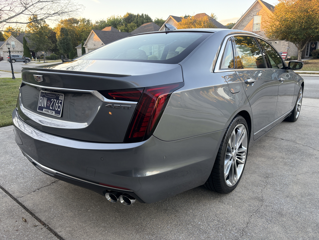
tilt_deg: -14.8
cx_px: 160
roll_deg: +0.9
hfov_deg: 67.3
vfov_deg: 53.1
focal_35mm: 26
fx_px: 240
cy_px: 120
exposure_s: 1/157
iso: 100
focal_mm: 5.96
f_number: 1.6
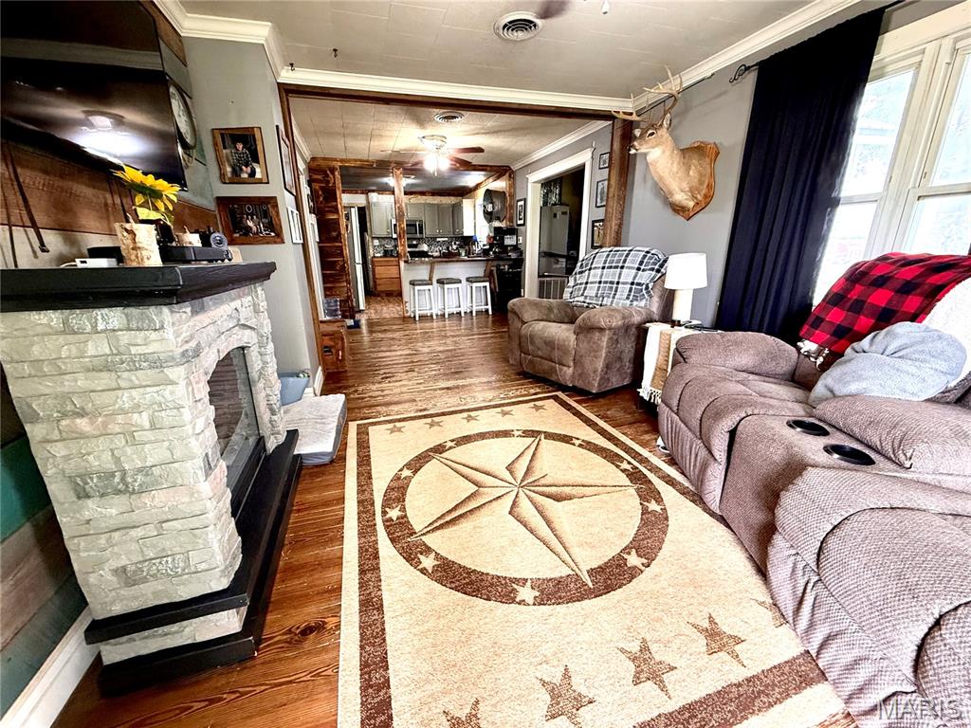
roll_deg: +0.3
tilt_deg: -16.2
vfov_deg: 85.7
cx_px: 486
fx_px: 393
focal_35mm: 14
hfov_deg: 102.1
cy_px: 364
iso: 500
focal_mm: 2.22
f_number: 2.2
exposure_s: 1/60
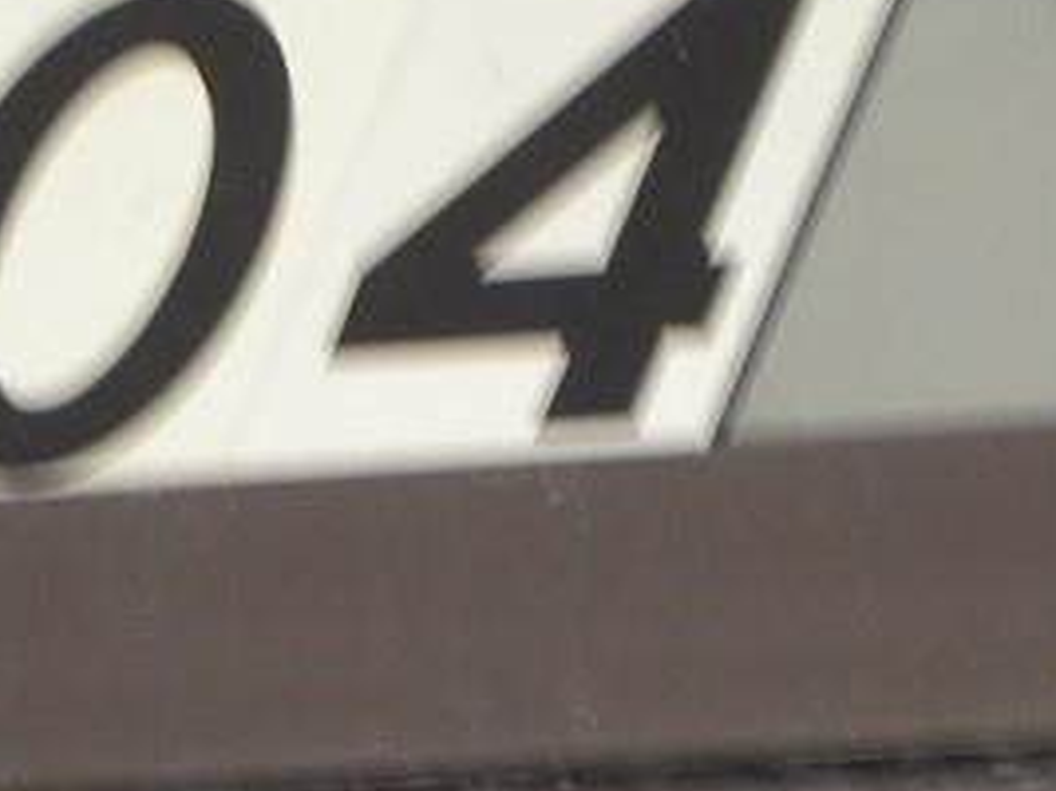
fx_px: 9941
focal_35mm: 326
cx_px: 154
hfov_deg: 6.1
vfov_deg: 4.6
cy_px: 320
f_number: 4
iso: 160
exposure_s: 1/50.2
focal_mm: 15.1
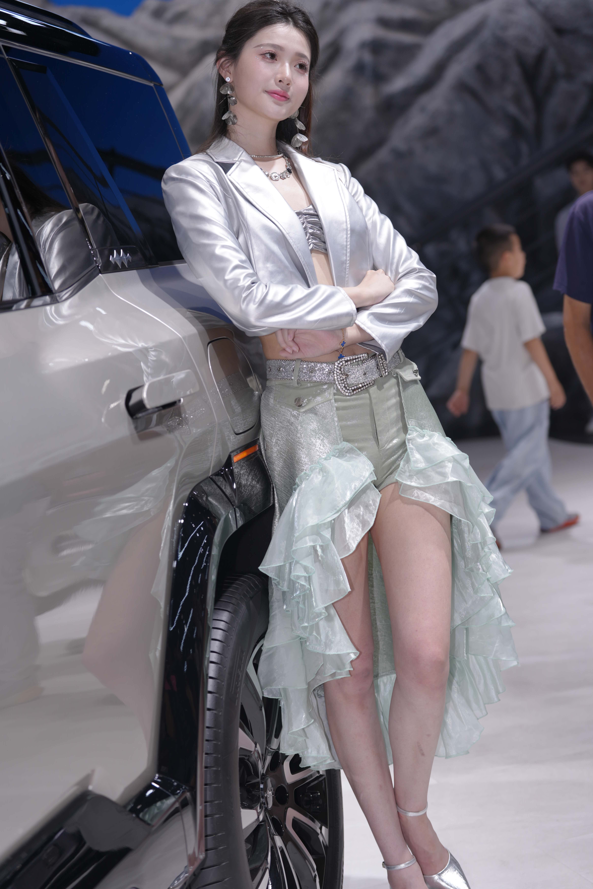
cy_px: 444
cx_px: 296
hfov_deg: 19.5
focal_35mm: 70
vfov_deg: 28.8
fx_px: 1729
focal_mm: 70
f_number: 3.5
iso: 125
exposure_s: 1/160
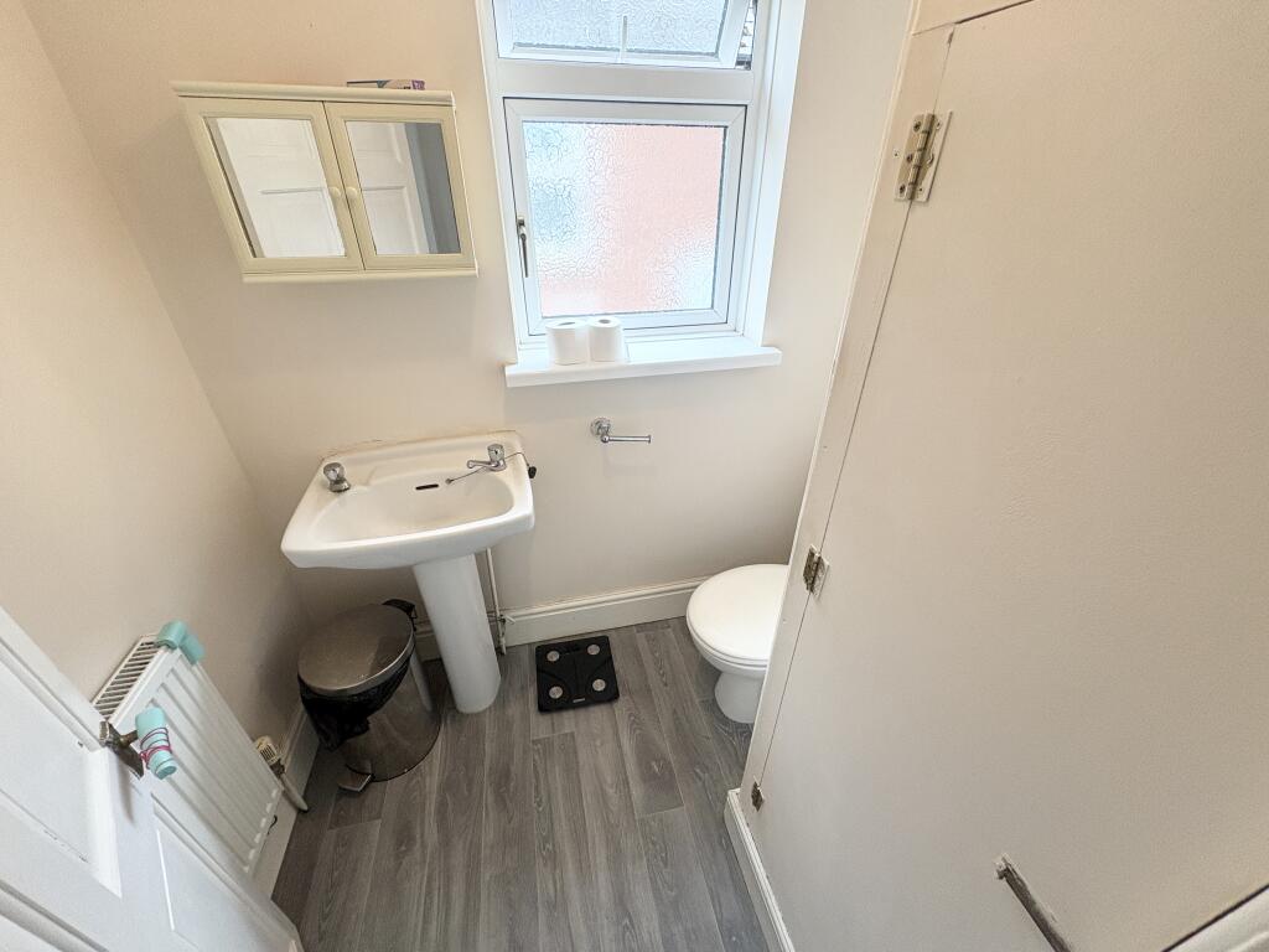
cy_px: 476
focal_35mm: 14
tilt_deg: -32.2
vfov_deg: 85.7
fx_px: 513
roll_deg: +1.3
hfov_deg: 102.1
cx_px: 634
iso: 125
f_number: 2.2
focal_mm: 2.22
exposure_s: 1/99
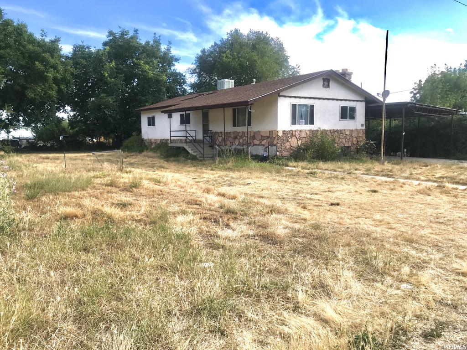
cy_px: 175
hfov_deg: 63.4
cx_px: 234
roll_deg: +0.9
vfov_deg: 49.7
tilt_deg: -6.0
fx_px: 378
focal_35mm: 28
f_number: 1.8
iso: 20
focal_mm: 3.99
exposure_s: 1/921
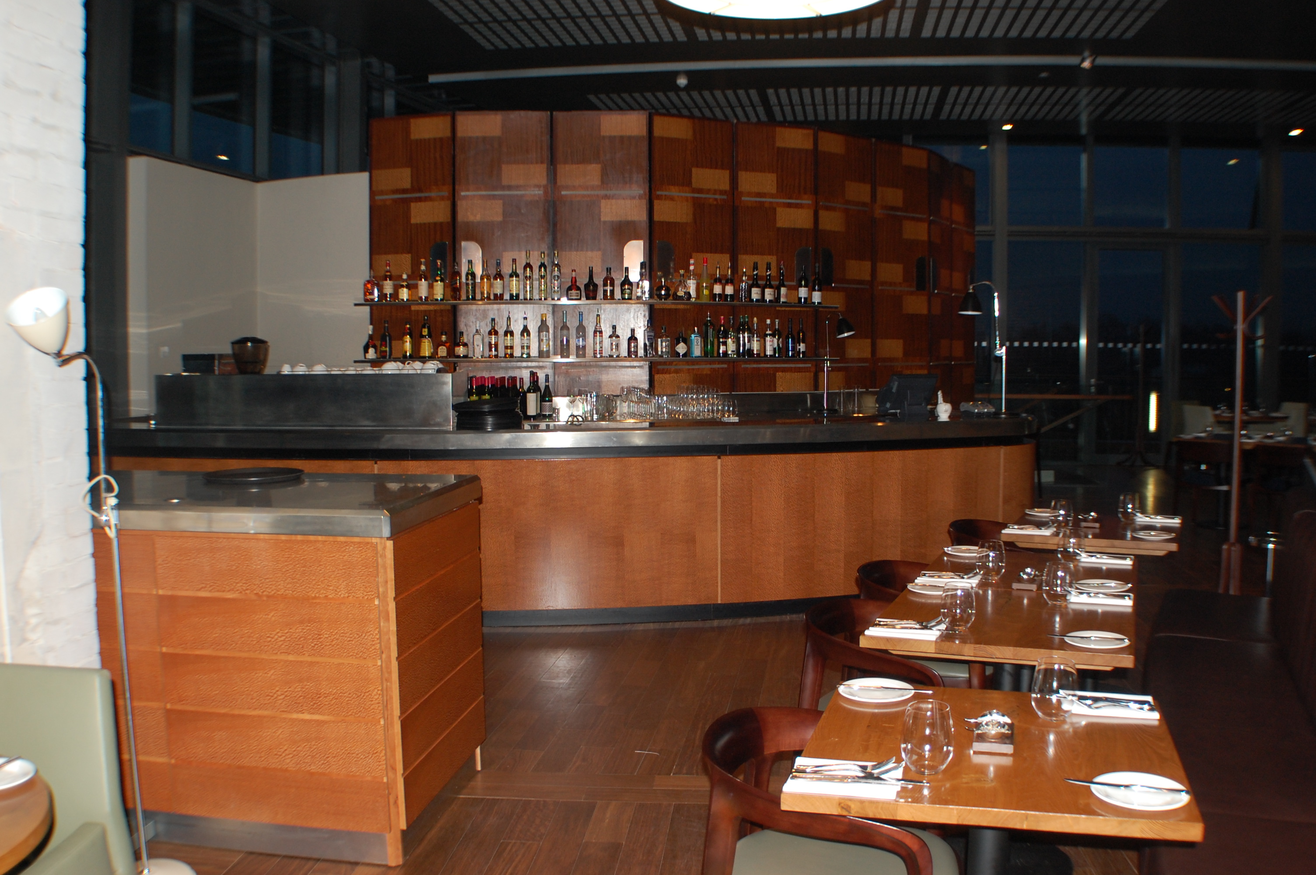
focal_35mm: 42
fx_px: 1534
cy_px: 438
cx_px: 658
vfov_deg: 31.8
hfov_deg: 46.4
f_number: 4.2
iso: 400
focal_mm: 28
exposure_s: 1/60
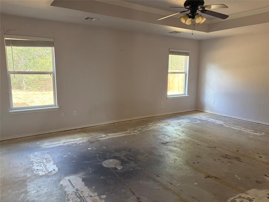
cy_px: 101
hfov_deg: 67.3
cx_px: 134
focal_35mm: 26
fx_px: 202
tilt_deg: -8.2
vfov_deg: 53.1
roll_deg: -0.6
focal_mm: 5.96
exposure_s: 1/119
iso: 125
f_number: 1.6
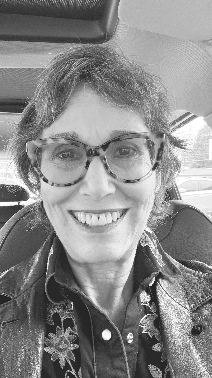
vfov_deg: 58.0
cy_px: 196
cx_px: 101
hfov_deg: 34.7
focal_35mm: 34
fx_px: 340
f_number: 1.9
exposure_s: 1/53
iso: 100
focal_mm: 2.71
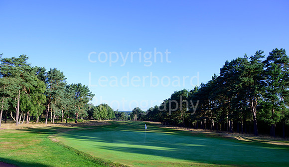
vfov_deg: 45.9
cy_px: 98
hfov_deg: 72.9
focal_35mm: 25
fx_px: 196
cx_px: 142
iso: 160
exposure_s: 1/160
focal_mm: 24
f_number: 7.1
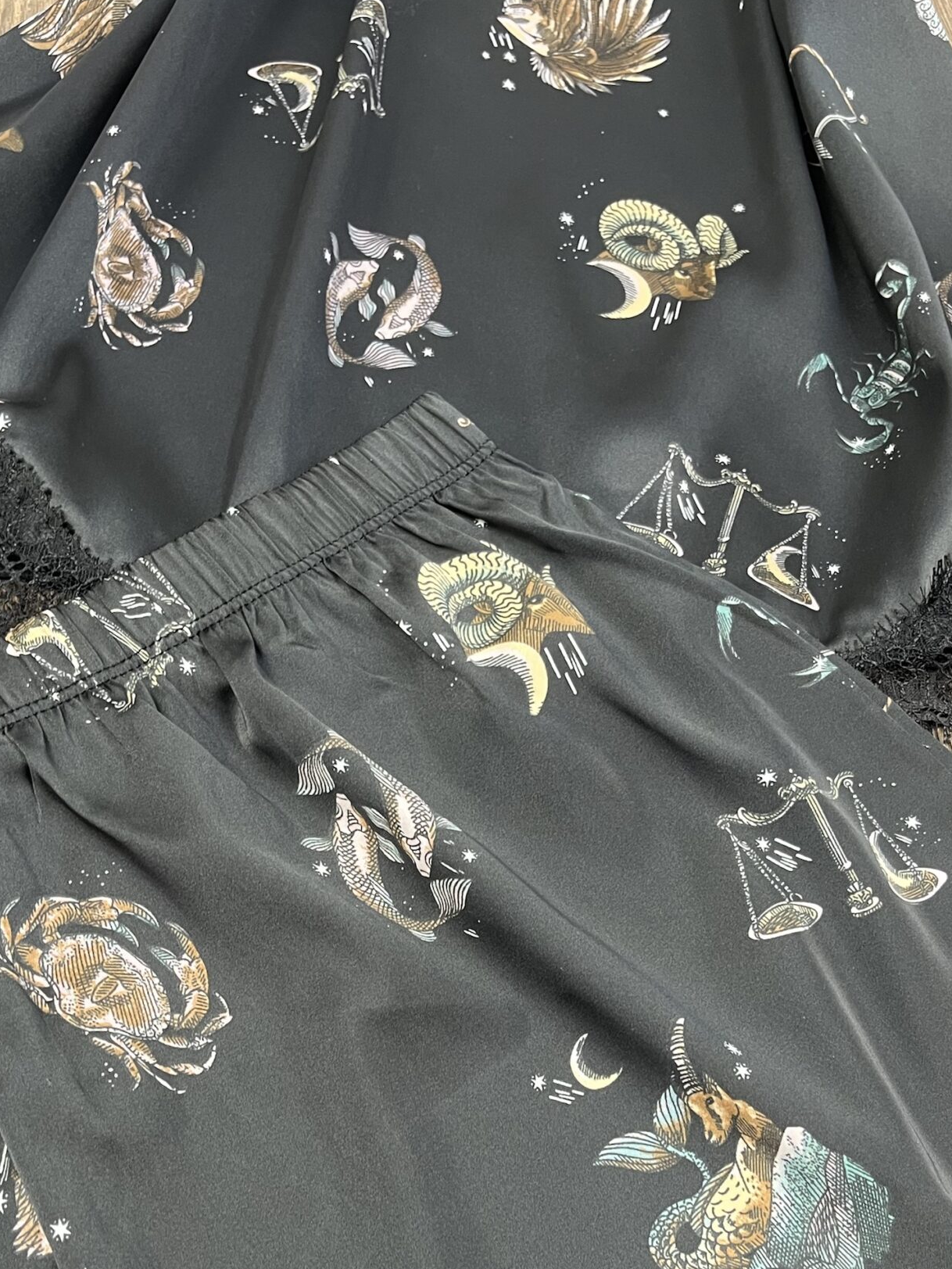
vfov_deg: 44.6
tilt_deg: -64.5
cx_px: 471
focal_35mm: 41
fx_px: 1503
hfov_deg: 35.1
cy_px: 918
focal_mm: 5.1
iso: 125
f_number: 1.6
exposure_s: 1/50
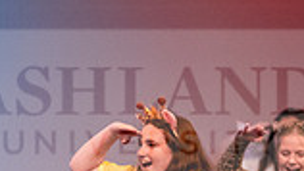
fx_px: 4354
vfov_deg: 2.2
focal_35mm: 540
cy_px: 262
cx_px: -167
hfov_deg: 4.0
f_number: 3.2
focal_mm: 140
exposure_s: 1/320
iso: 4000
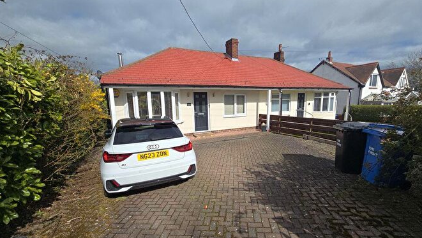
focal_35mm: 15
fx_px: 168
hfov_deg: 102.9
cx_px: 220
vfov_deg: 70.3
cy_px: 133
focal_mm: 2.2
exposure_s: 1/3336
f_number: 2.2
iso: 50
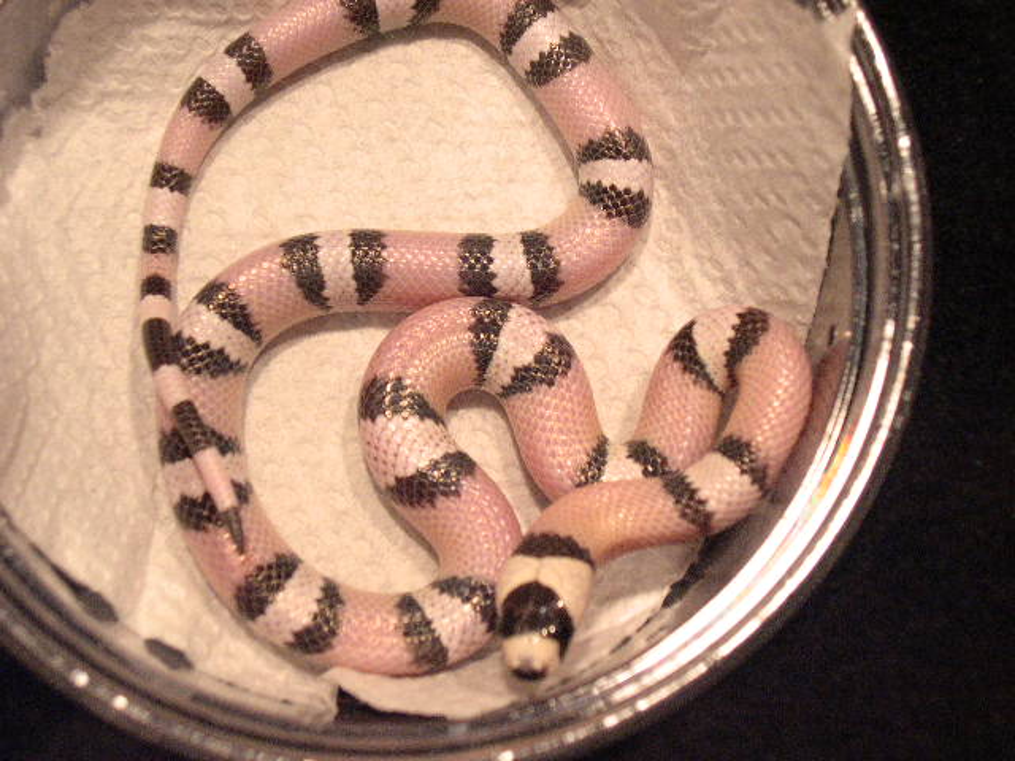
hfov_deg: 31.2
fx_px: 1818
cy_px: 380
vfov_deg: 23.7
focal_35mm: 62
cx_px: 508
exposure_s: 1/58.2
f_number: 3.5
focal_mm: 13.2
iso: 400
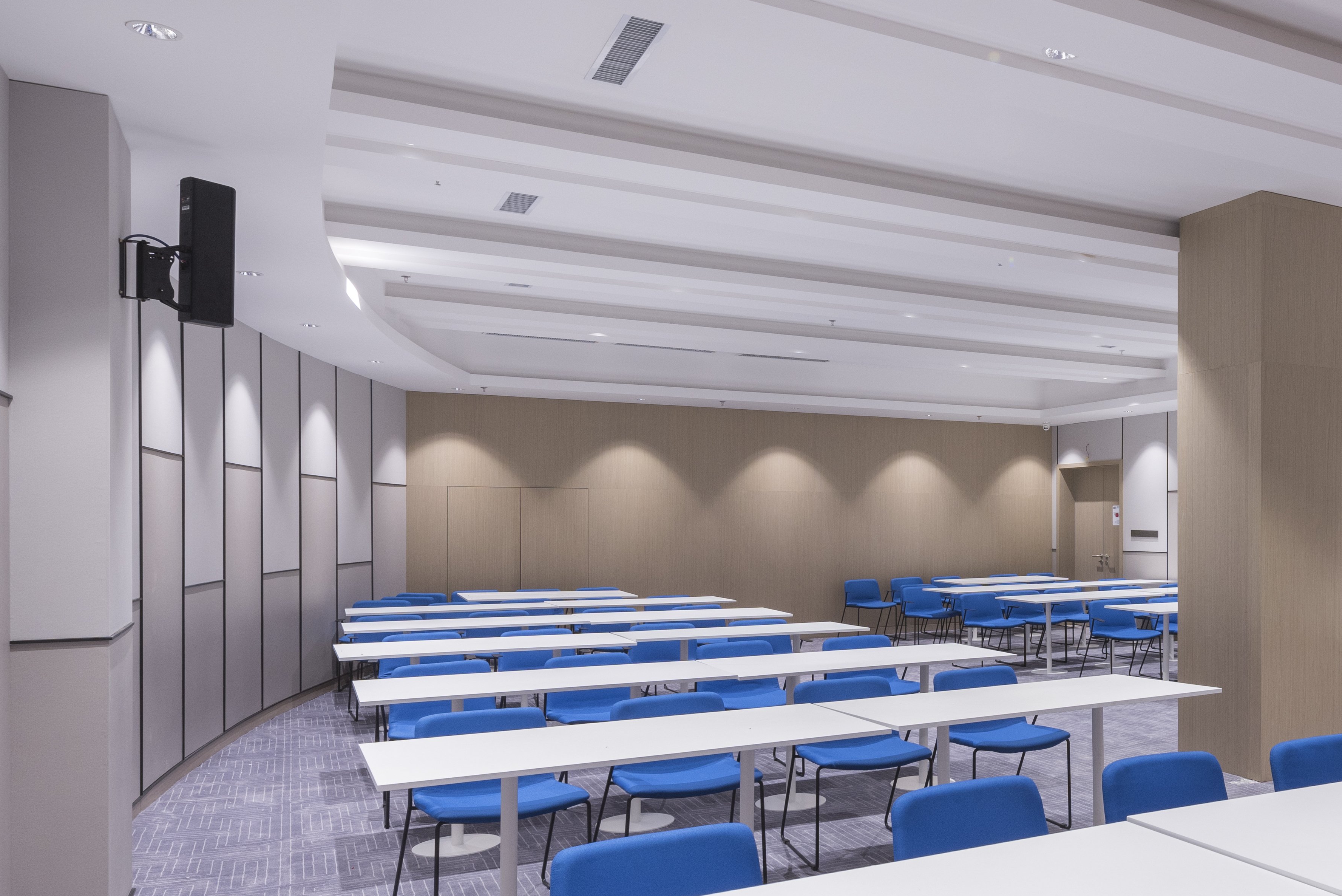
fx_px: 1081
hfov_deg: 59.7
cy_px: 528
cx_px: 1032
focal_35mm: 29
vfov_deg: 44.8
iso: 200
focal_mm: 14
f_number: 8
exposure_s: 1/13
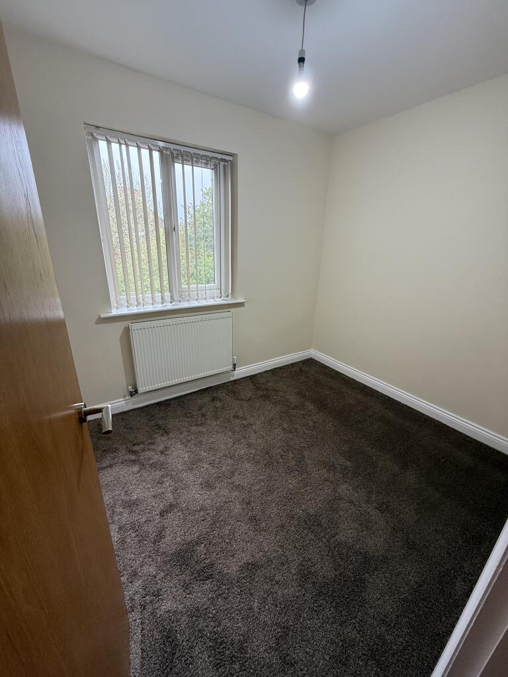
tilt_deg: -18.9
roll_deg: -1.9
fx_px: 274
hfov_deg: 85.7
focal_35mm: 14
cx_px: 254
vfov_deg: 102.1
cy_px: 338
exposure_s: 1/99
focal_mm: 2.22
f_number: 2.2
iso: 200
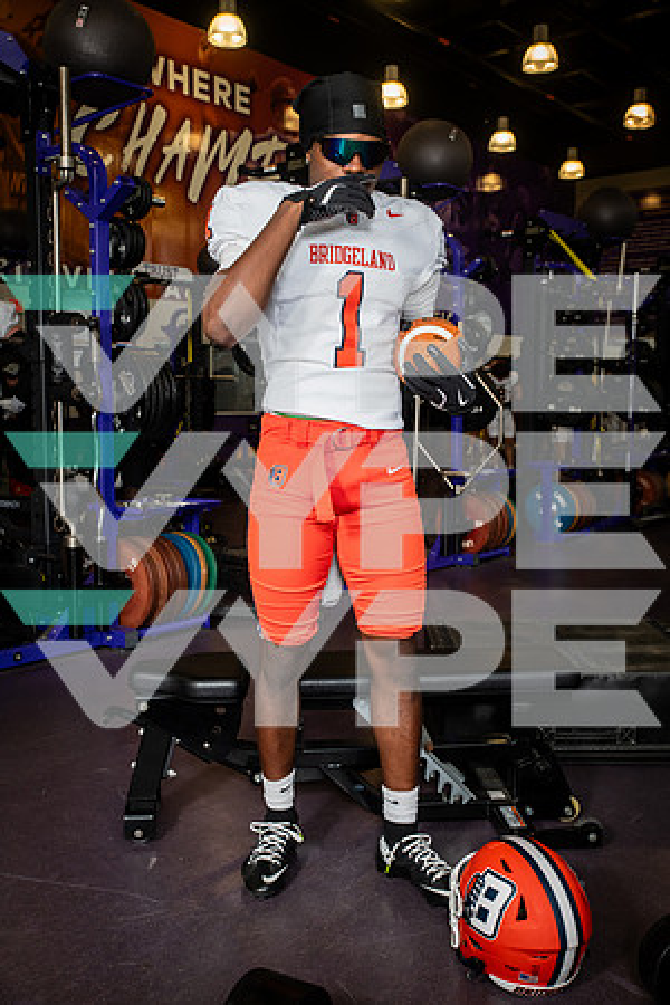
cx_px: 335
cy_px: 502
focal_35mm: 35
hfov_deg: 37.9
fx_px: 977
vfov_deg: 54.4
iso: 500
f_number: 5.6
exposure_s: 1/250
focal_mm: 35
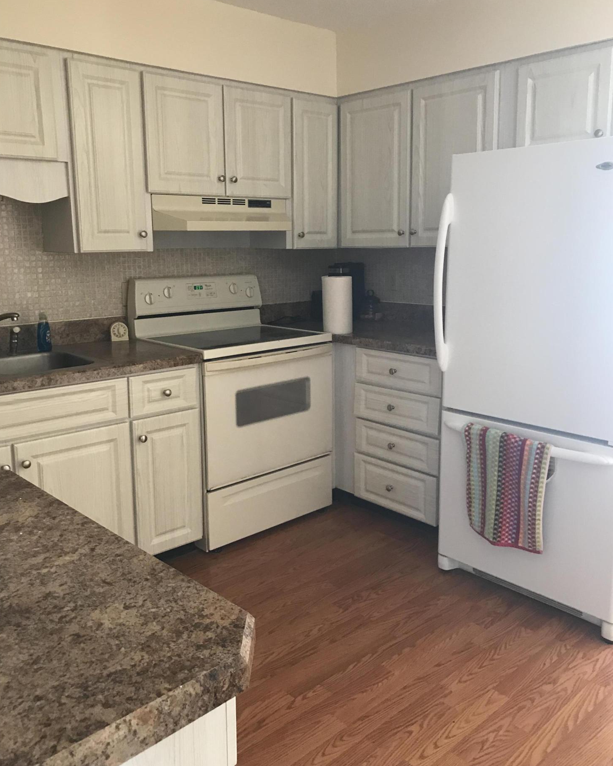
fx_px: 680
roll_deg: +1.3
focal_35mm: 30
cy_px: 367
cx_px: 310
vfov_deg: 58.7
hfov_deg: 48.5
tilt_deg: -9.1
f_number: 1.8
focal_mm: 3.99
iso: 50
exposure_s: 1/16
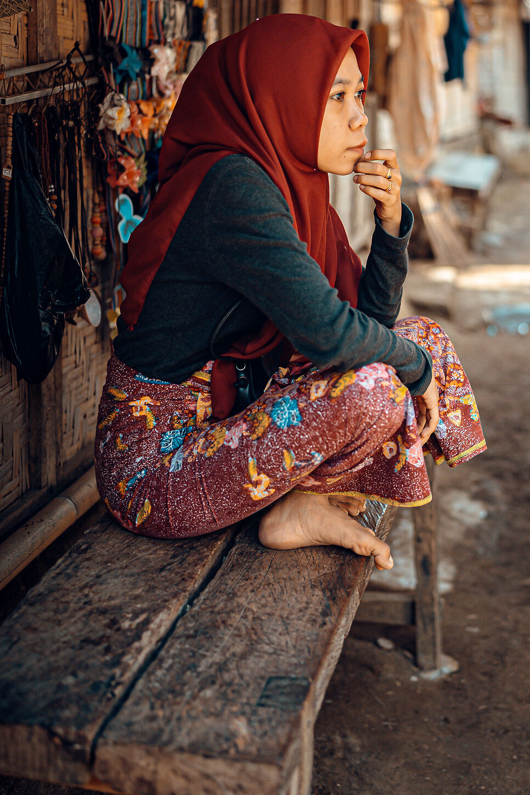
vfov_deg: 34.3
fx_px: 1280
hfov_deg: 23.1
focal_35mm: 58
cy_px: 288
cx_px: 426
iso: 400
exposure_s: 1/1000
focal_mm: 35
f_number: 1.4
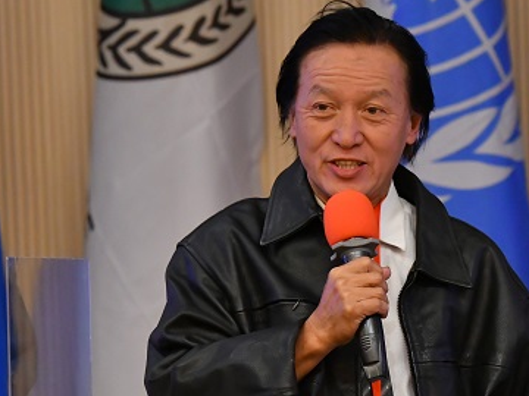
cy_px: 241
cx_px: 413
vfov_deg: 4.7
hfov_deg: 6.3
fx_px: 4783
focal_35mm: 313
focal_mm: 122
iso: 5000
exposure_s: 1/200
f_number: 5
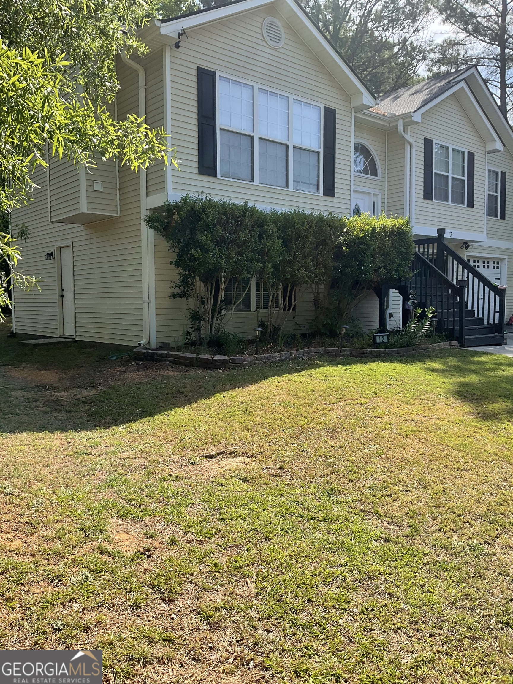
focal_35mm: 29
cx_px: 256
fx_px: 573
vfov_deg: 61.7
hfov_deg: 48.2
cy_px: 342
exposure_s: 1/759
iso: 25
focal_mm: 3
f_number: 1.8
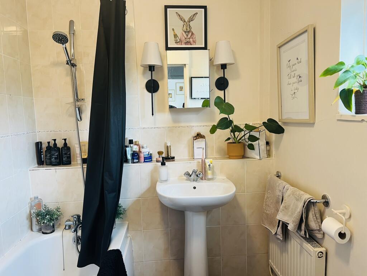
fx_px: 276
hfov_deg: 67.3
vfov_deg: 53.1
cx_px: 184
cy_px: 138
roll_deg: +1.8
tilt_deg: -6.0
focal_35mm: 26
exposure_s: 1/50
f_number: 1.5
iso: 64
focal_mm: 5.7
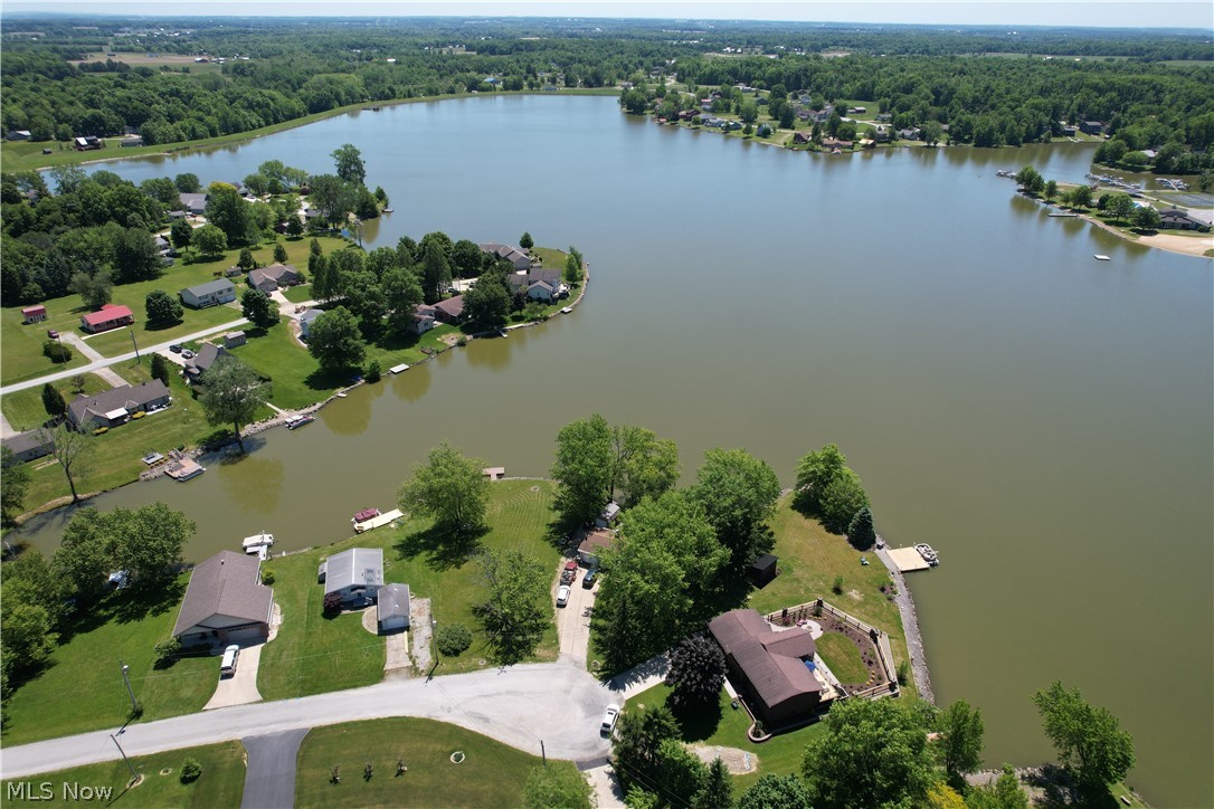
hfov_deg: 78.6
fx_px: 742
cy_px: 404
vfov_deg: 57.2
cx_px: 607
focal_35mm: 22
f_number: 2.8
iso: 100
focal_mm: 8.38
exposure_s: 1/1500
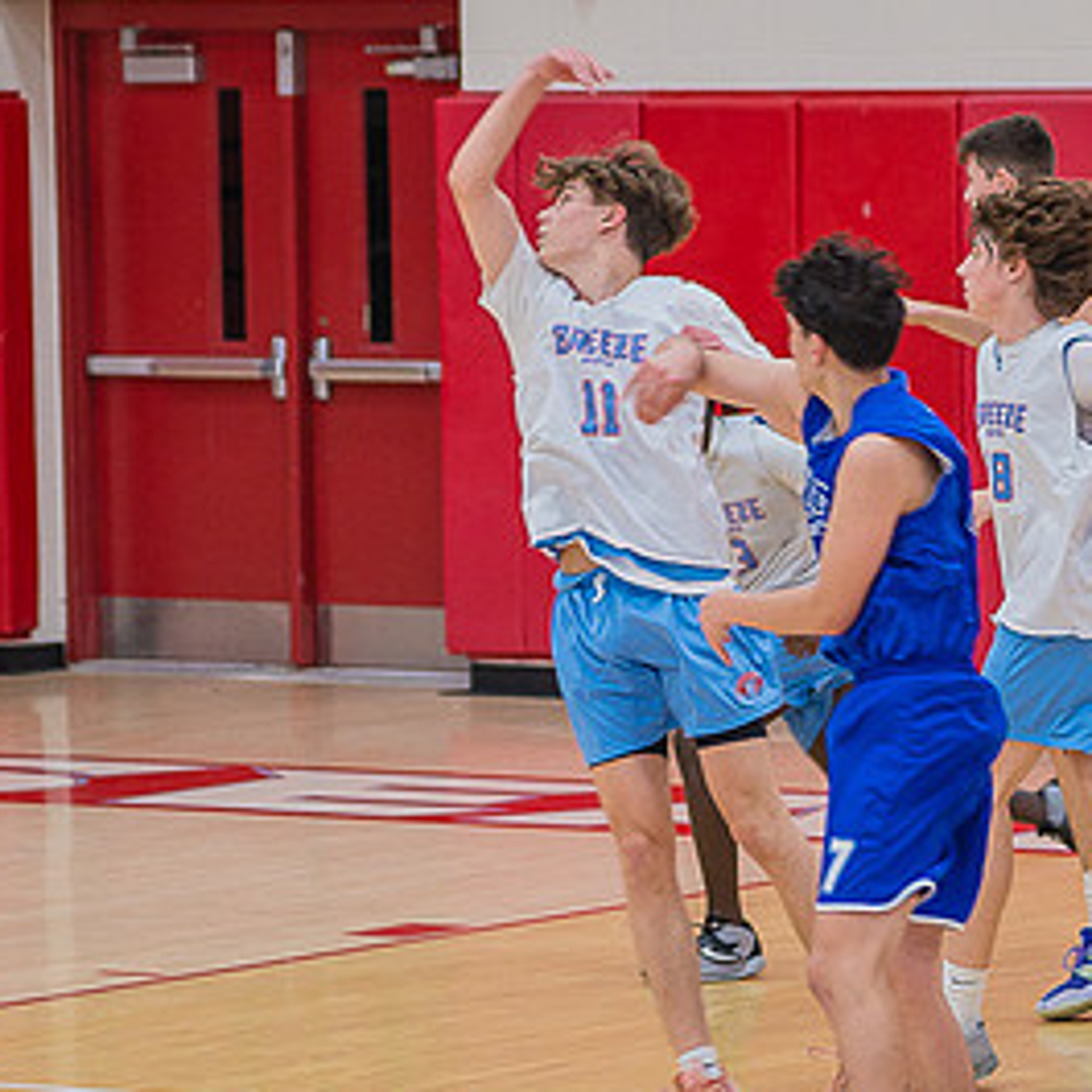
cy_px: 663
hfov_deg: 6.7
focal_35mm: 261
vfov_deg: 6.7
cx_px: 709
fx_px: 9315
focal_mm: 135
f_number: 5
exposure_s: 1/250
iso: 1000
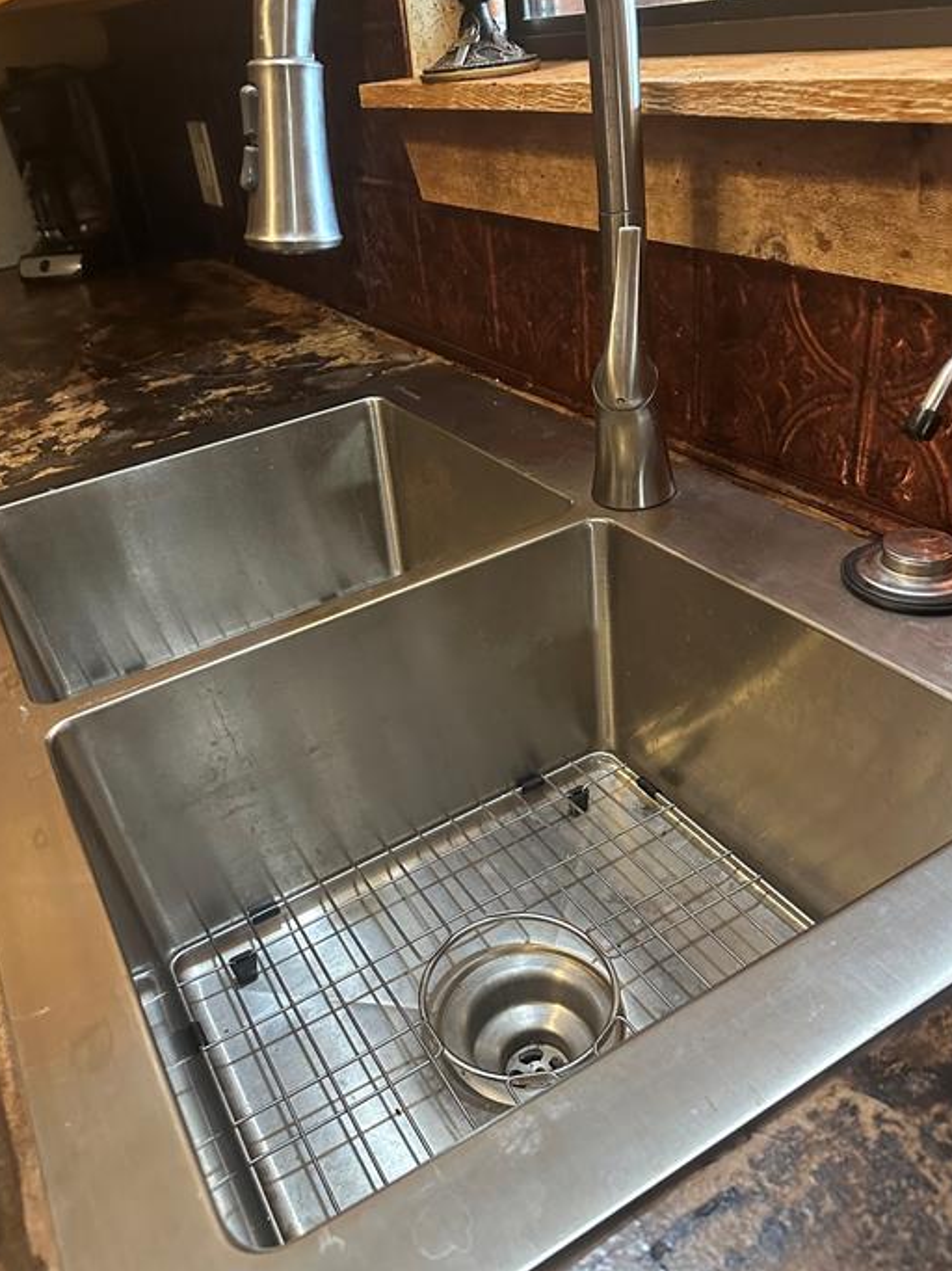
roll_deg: +7.2
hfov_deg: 51.3
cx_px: 437
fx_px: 990
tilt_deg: -31.0
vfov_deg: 65.3
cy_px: 620
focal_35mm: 27
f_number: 1.78
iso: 800
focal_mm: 6.86
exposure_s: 1/60
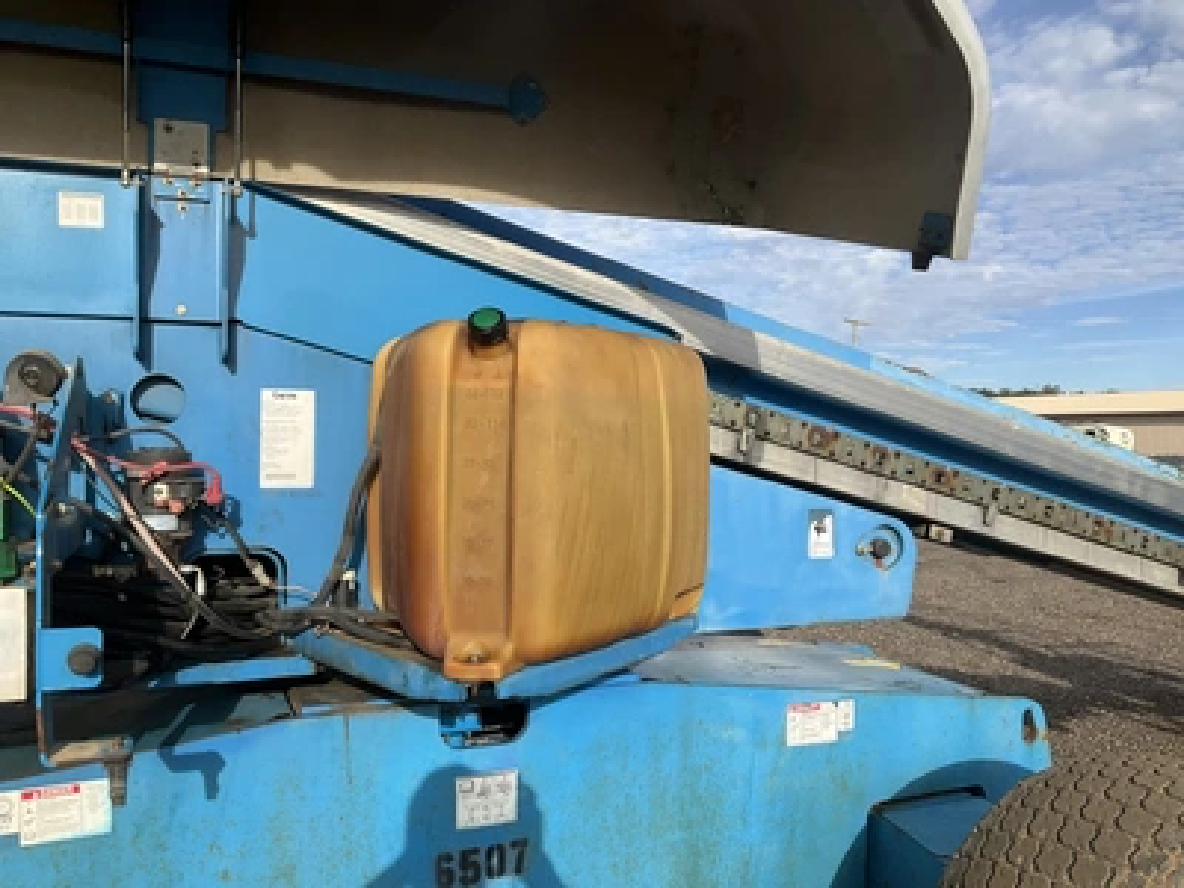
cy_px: 444
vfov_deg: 48.2
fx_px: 992
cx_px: 592
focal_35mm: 29
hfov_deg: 61.7
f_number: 1.8
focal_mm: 3
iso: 25
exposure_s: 1/1534
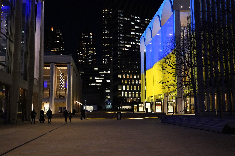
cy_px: 78
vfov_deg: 36.9
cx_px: 118
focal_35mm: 36
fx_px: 235
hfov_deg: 53.1
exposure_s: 1/80
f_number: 5
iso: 10000
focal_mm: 36
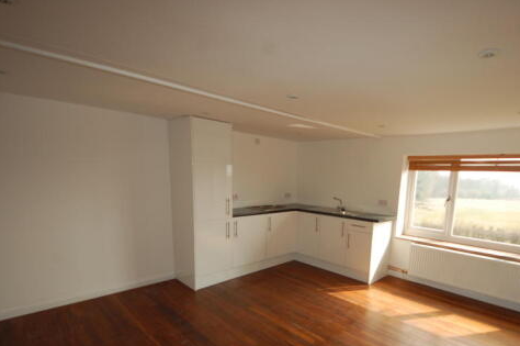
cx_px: 304
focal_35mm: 19
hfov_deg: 87.1
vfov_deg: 64.2
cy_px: 220
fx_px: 270
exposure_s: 1/320
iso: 400
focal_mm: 9
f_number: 4.8
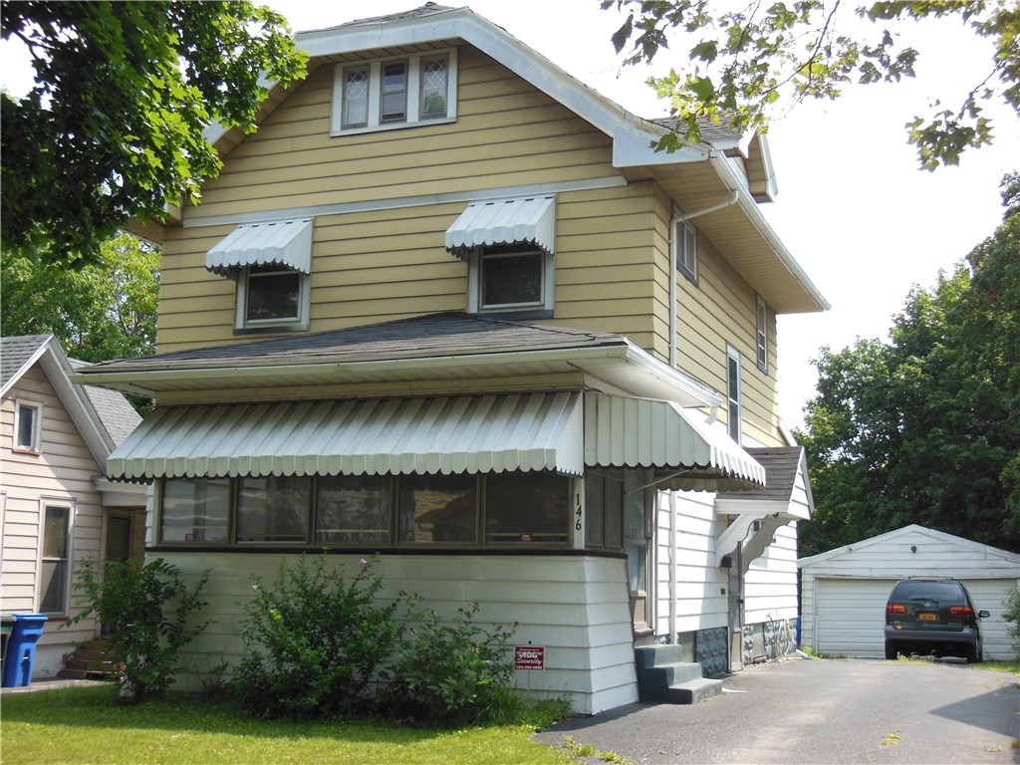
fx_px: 1326
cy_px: 382
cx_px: 510
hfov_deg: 42.1
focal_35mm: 45
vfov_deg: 32.2
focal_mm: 8
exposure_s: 1/320
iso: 125
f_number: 4.4
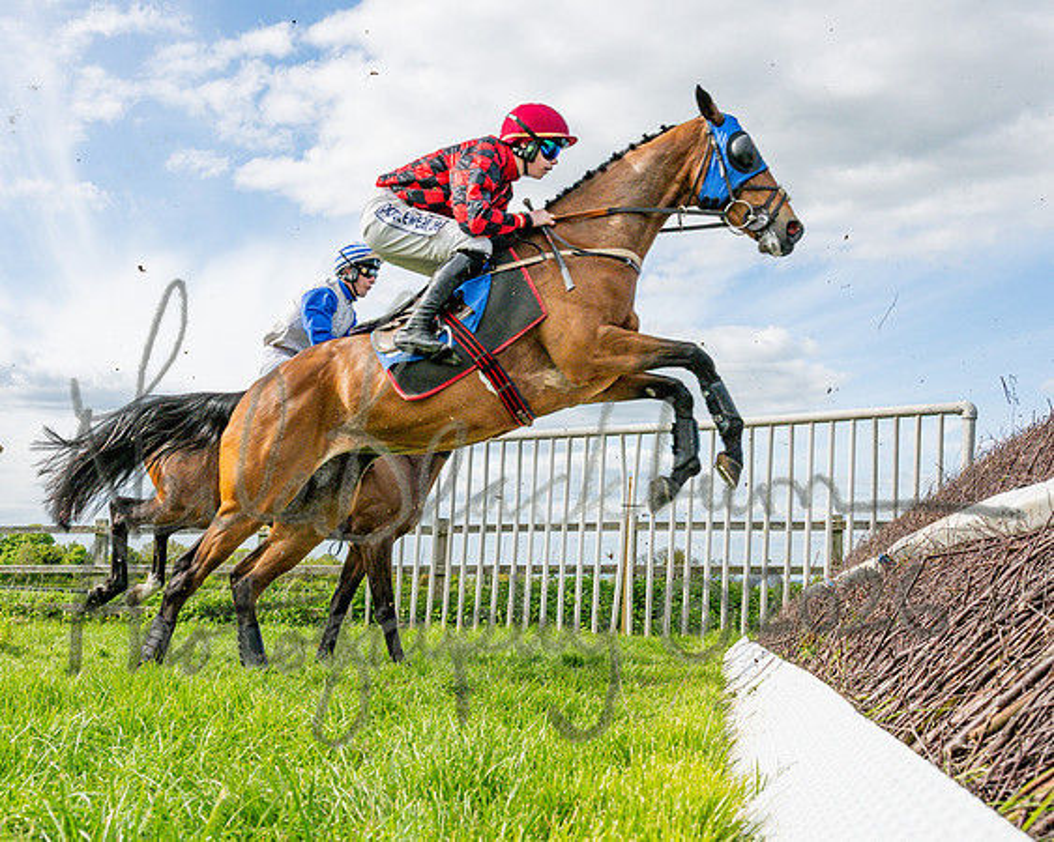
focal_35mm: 40
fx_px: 1241
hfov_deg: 45.8
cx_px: 419
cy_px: 490
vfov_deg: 37.4
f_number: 7.1
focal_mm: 24
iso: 400
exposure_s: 1/1600
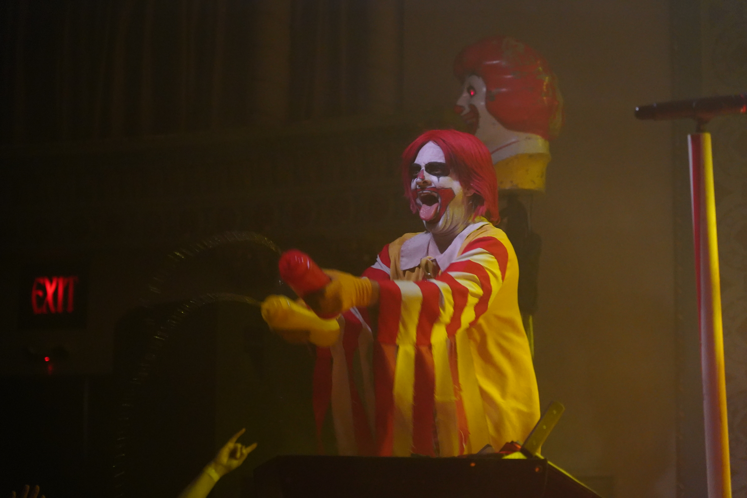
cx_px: 374
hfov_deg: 21.9
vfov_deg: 14.7
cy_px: 249
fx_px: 1930
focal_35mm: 93
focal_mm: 93
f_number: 4
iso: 8000
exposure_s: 1/160
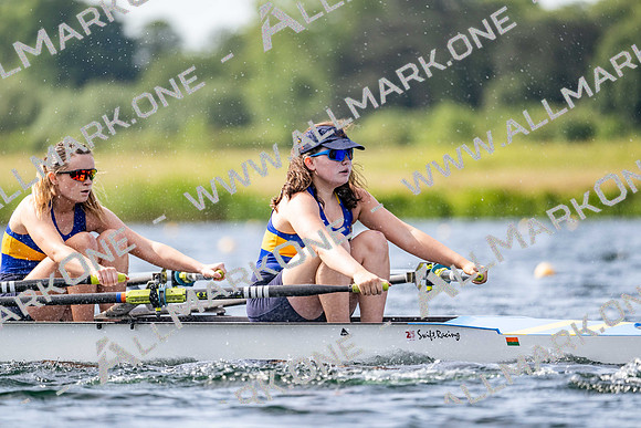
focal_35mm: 400
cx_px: 320
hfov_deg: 5.2
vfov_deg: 3.4
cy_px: 214
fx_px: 7124
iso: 360
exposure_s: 1/2500
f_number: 4.5
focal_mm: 400
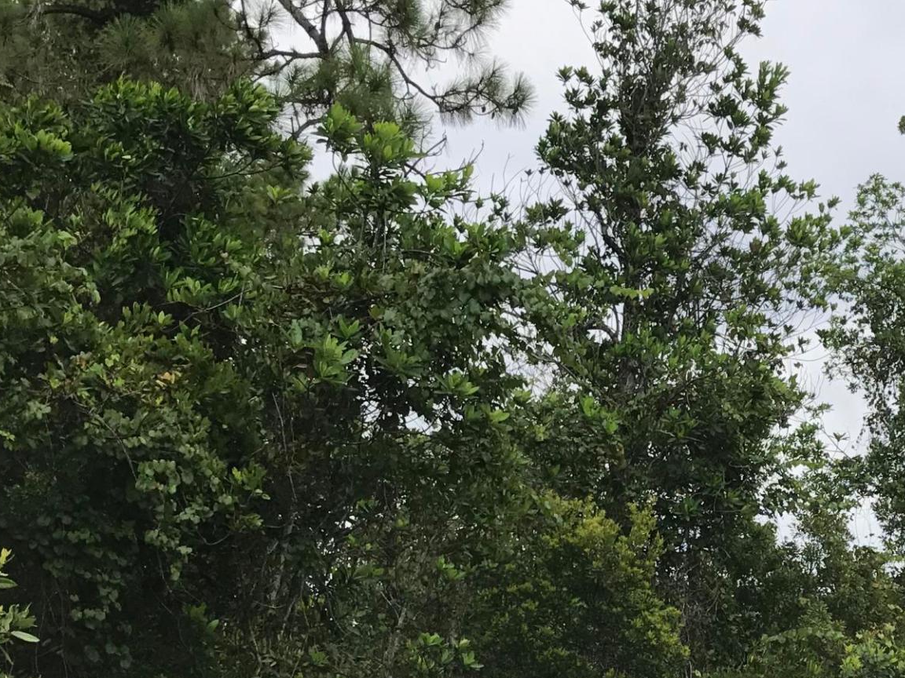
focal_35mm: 70
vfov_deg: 20.7
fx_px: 1830
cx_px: 819
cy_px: 570
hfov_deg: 26.8
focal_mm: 3.99
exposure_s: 1/1808
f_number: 1.8
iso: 20
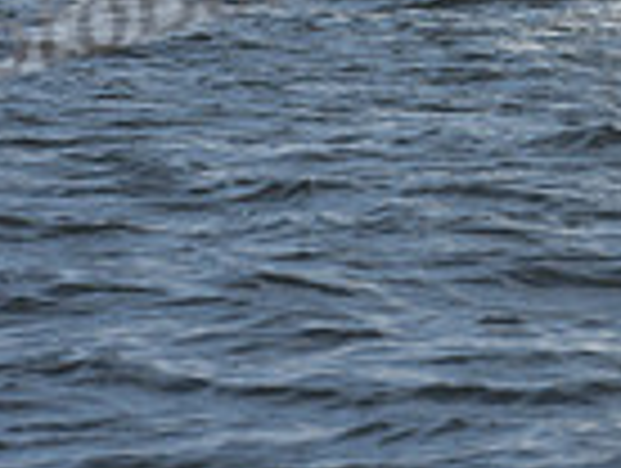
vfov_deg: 2.5
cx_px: 713
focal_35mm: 586
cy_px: -752
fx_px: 10531
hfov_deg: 3.4
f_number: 10
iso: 320
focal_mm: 145
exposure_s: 1/1250
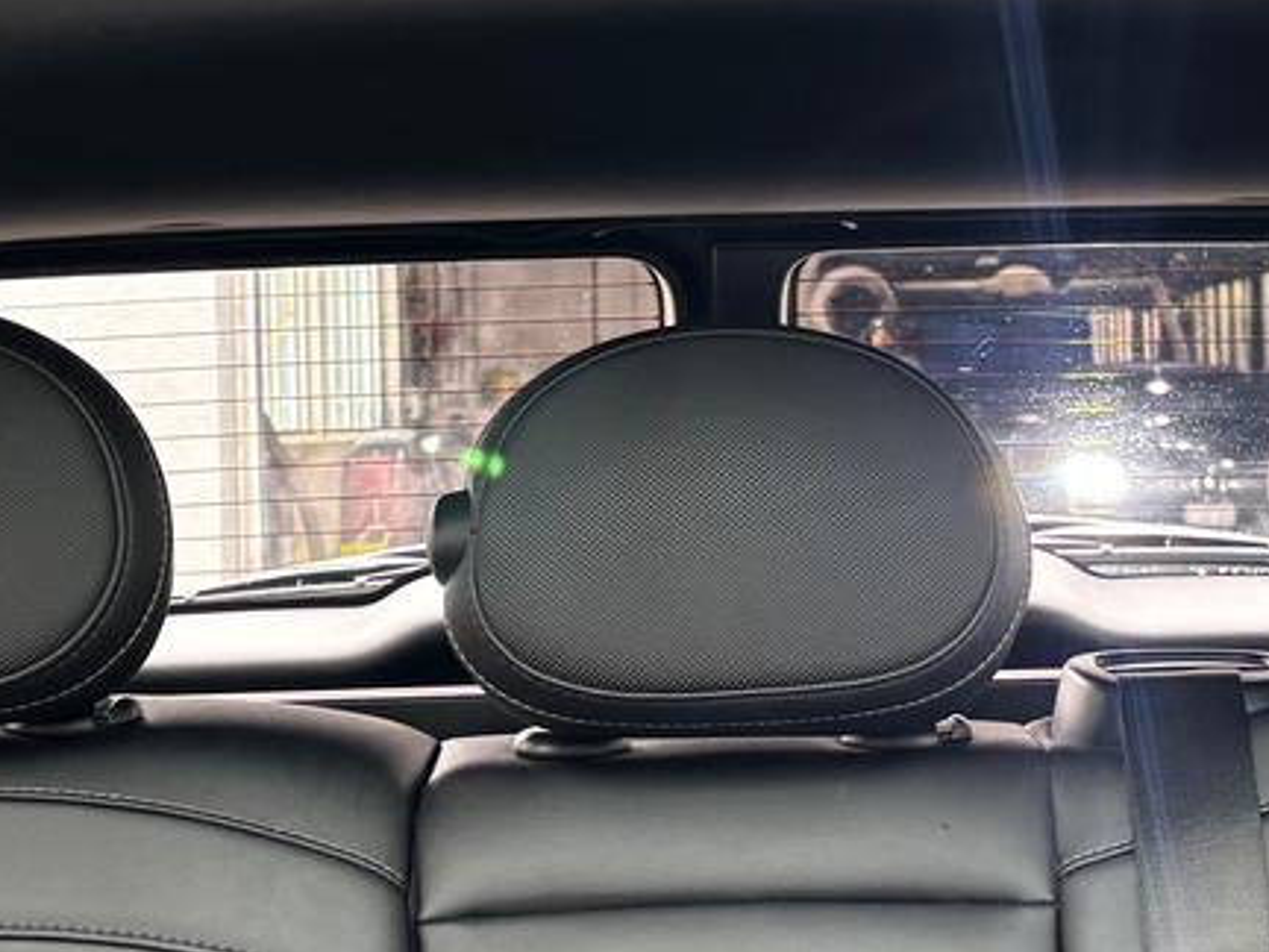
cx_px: 811
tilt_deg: -1.1
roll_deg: +1.3
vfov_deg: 19.1
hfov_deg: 25.2
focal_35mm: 77
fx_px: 2823
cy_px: 441
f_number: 1.6
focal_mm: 5.96
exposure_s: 1/85
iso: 125
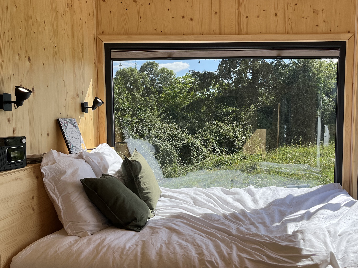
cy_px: 151
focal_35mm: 35
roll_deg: -0.7
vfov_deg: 40.6
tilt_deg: -4.8
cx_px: 220
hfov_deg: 52.2
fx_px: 362
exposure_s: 1/2222
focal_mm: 5.1
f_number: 1.6
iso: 50
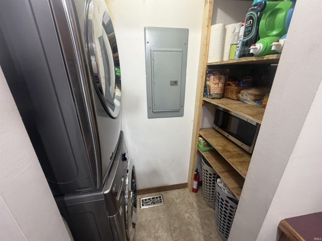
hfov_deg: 102.1
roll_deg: +0.2
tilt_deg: -20.2
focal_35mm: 14
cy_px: 120
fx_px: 130
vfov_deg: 85.7
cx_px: 161
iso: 320
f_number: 2.2
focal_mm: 2.22
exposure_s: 1/60
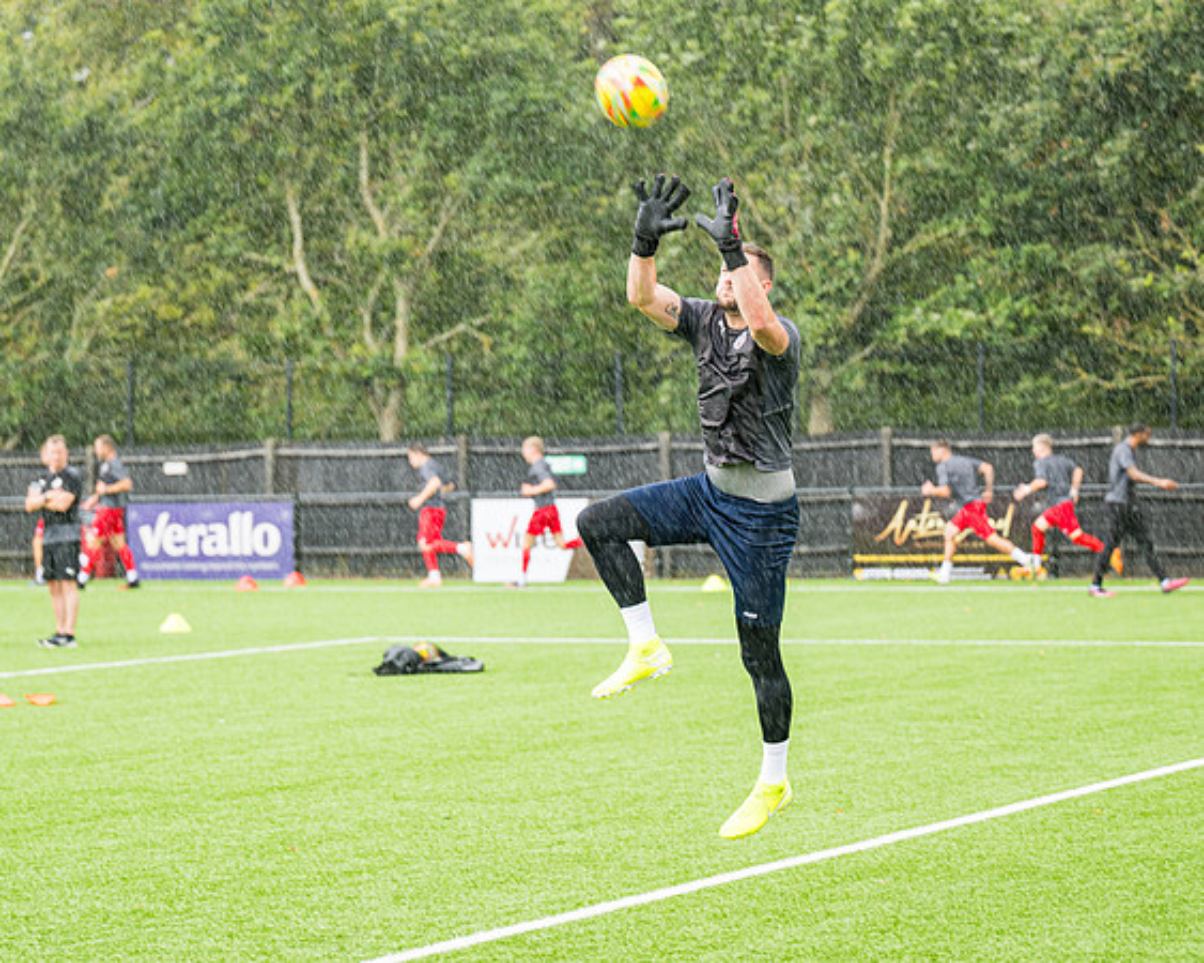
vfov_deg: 13.3
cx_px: 554
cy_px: 532
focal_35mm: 116
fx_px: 4138
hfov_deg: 16.6
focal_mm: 91
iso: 200
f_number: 2.8
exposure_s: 1/400
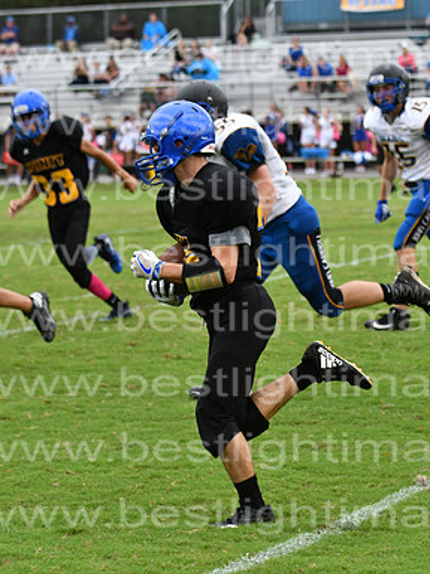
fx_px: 5052
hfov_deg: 4.9
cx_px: 315
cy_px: 288
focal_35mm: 305
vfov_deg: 6.5
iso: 800
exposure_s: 1/2000
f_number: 3.5
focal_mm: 140
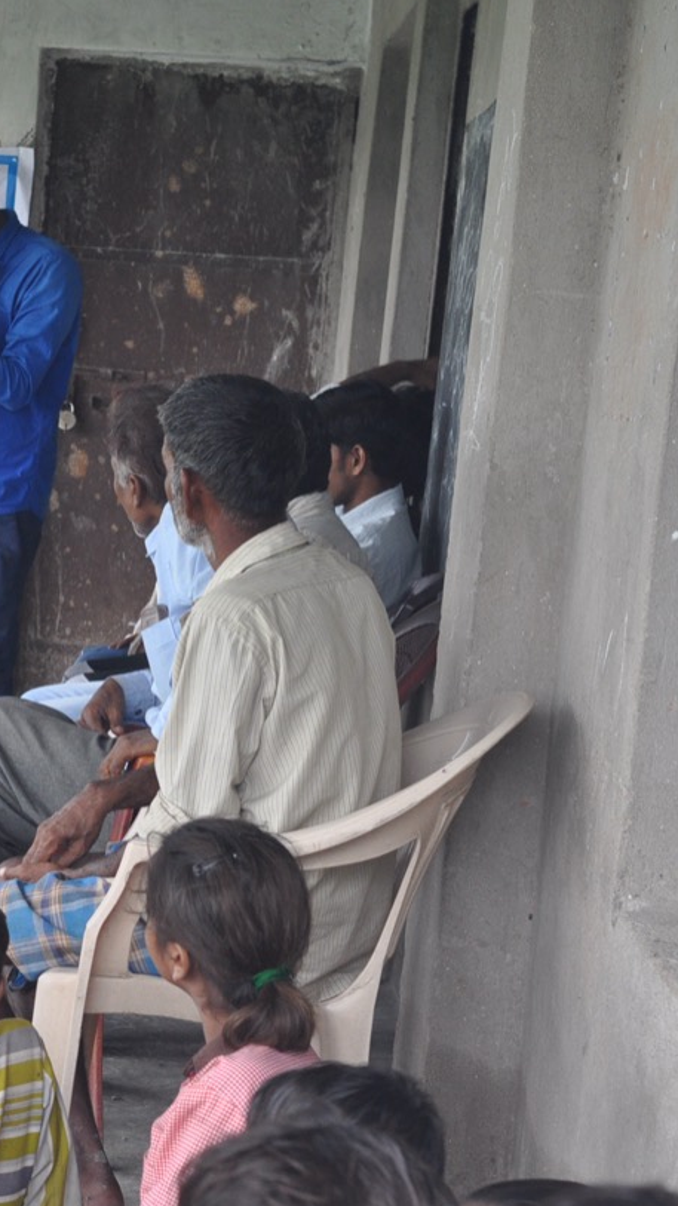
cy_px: 616
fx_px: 2809
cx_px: -231
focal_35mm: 88
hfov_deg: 13.2
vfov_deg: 24.2
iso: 640
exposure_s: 1/80
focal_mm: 35
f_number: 5
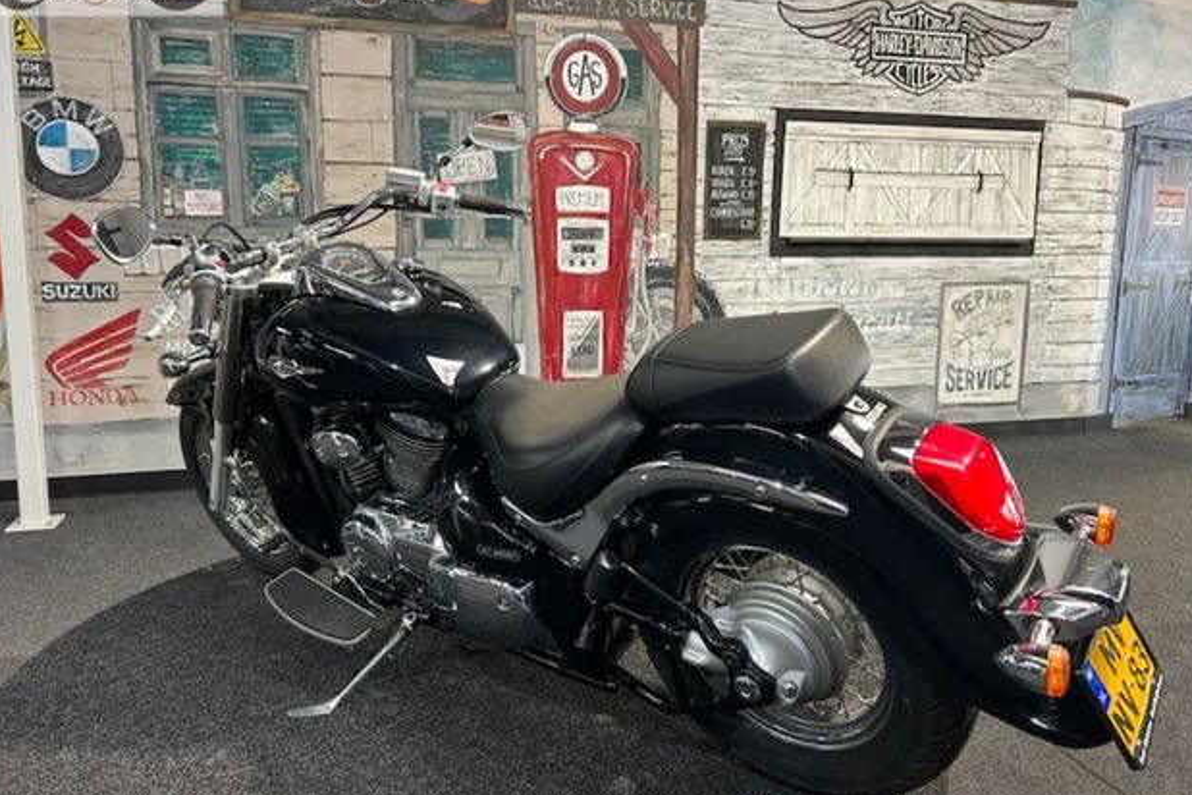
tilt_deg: -8.2
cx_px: 598
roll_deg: -0.4
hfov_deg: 65.5
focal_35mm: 28
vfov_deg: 46.3
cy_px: 359
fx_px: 927
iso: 64
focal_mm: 5.7
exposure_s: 1/50
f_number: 1.5
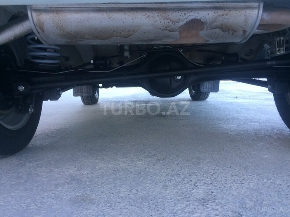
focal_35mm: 29
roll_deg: +0.8
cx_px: 145
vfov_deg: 48.2
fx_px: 243
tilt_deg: -8.0
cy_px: 108
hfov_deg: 61.7
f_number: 2.2
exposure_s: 1/33
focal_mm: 4.15
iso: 40
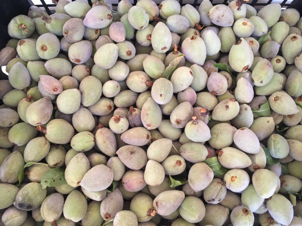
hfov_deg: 61.7
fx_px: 253
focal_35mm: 29
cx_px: 151
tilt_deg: -78.0
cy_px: 113
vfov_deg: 48.2
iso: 100
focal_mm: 4.15
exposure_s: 1/33
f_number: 2.2
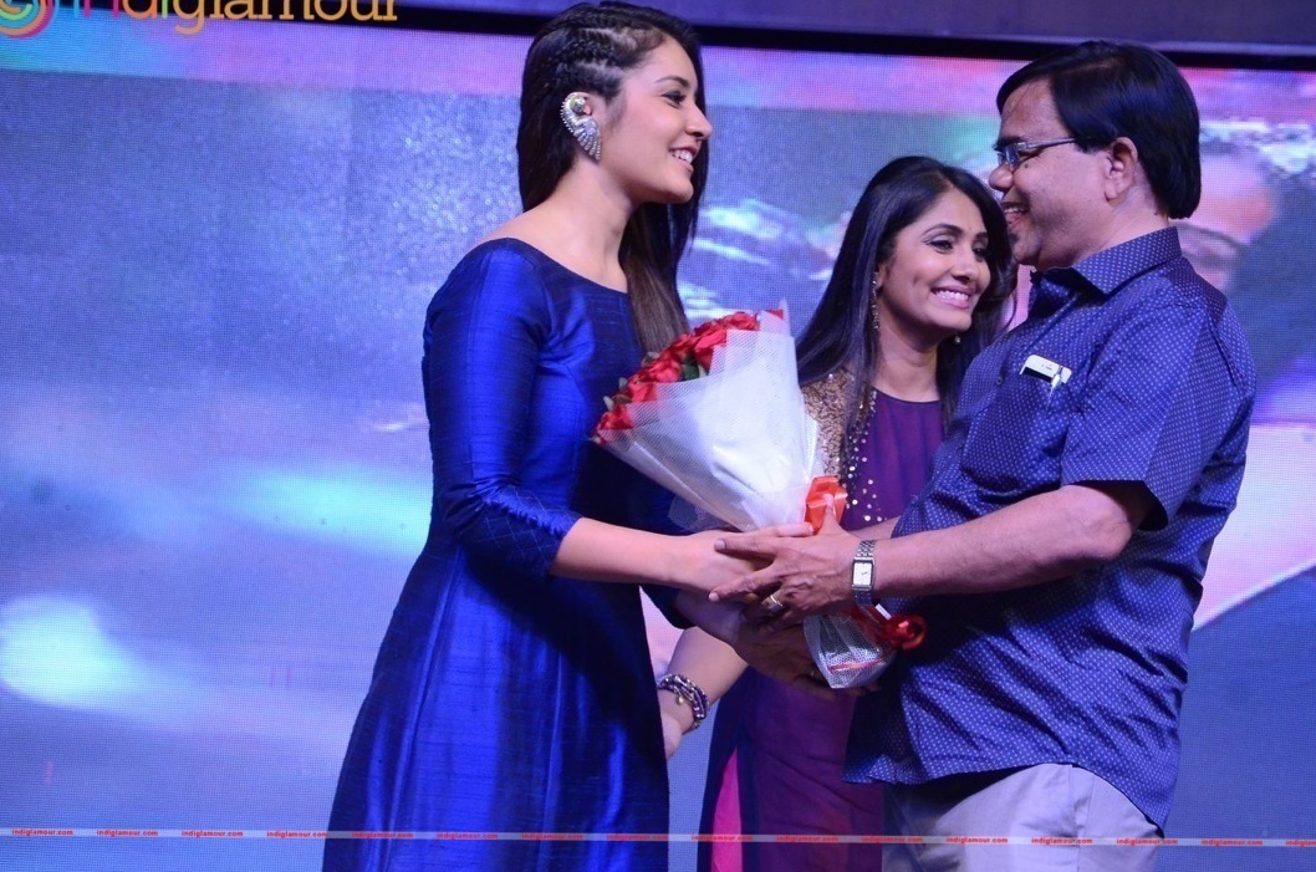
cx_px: 721
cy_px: 448
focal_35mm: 179
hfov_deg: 11.5
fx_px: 6515
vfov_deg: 7.7
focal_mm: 105
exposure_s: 1/125
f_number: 5.6
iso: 2500
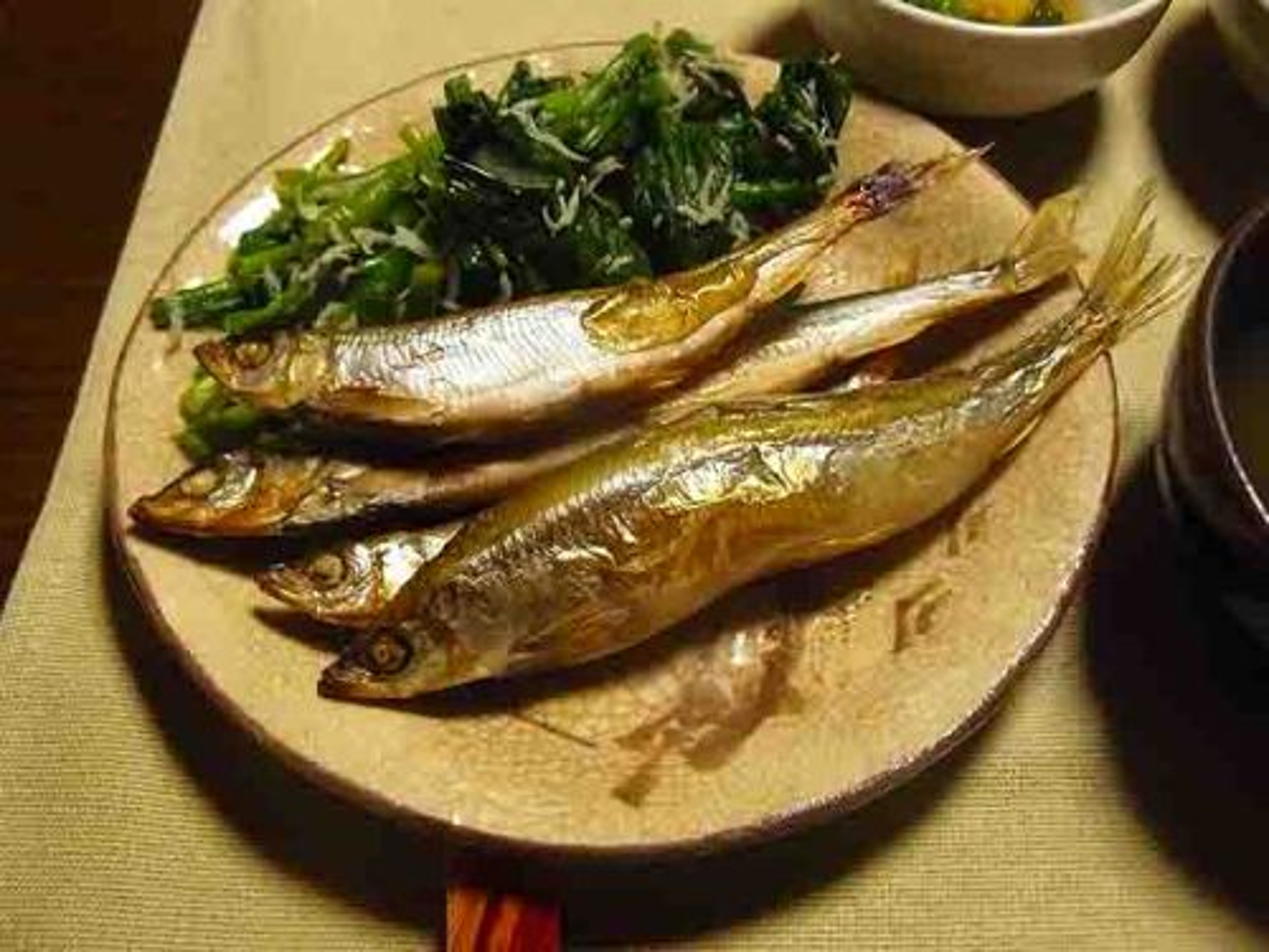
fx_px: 1320
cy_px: 476
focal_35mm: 36
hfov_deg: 51.4
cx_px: 634
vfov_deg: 39.7
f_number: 2.8
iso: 400
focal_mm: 6
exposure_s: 1/13
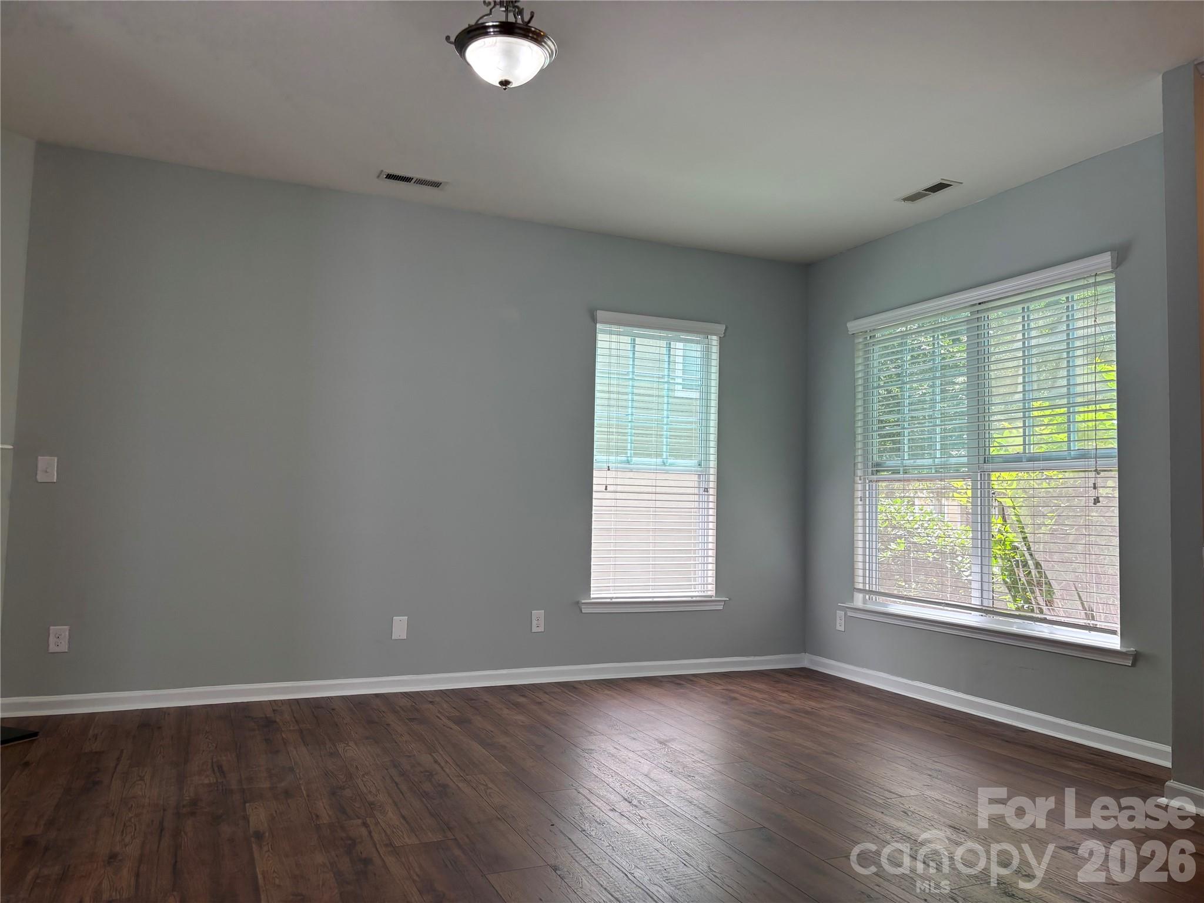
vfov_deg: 53.1
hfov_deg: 67.3
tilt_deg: +3.4
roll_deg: -1.2
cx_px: 602
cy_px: 452
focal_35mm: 26
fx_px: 904
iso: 40
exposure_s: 1/120
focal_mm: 5.96
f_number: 1.6
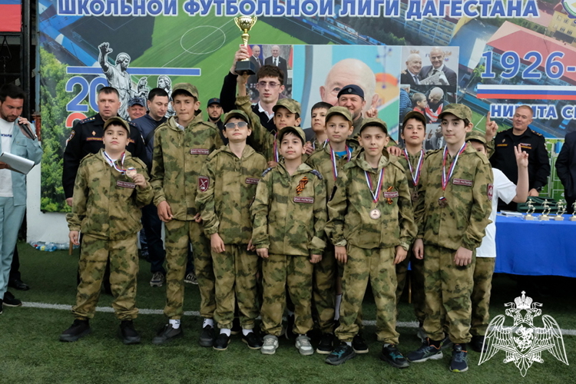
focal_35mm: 38
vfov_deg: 35.1
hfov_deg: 50.7
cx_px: 288
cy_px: 192
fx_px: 608
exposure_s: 1/1400
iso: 8000
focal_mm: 25.4
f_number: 5.6
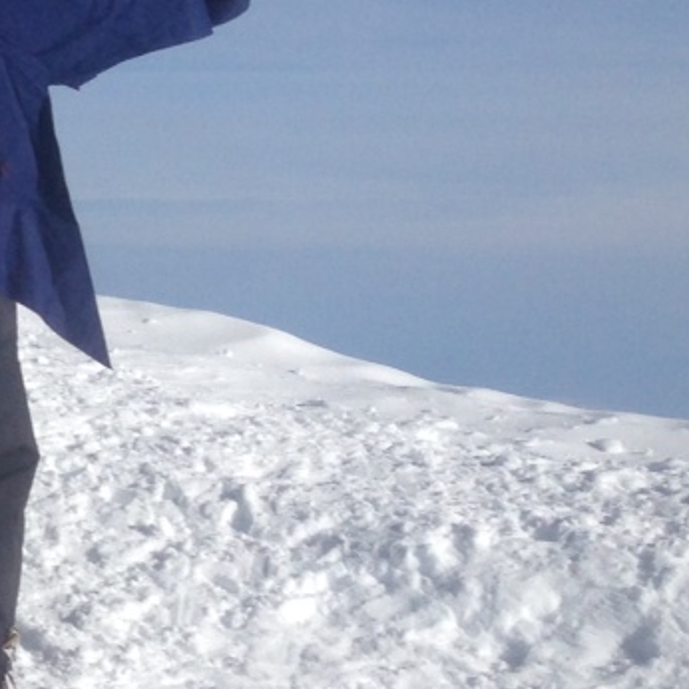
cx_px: -838
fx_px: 3040
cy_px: 82
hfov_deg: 11.3
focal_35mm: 135
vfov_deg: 12.8
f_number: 2.4
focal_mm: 4.13
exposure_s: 1/2584
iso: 50
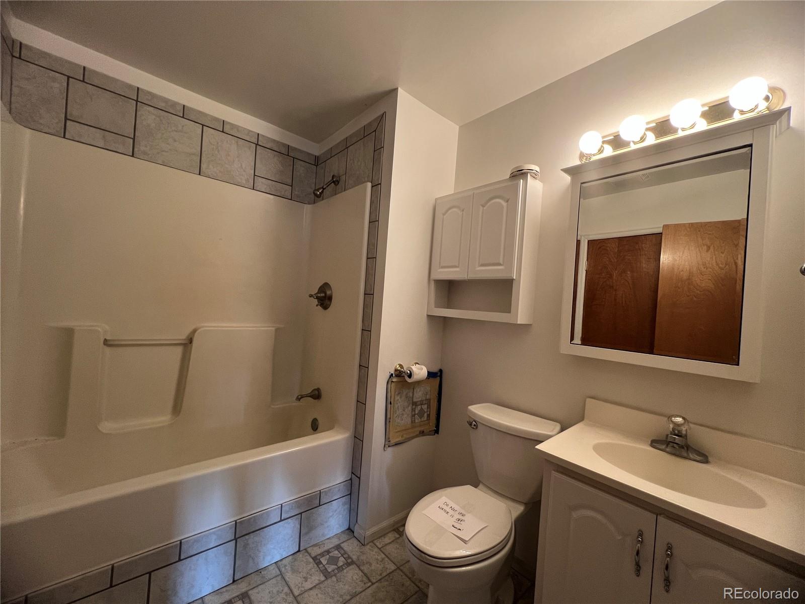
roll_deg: -3.6
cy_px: 302
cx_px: 402
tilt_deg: +0.1
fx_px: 302
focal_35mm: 13
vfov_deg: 89.9
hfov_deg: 106.2
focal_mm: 1.57
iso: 200
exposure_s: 1/60
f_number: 1.8
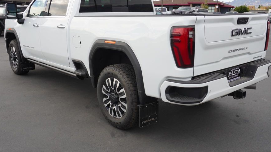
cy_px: 65
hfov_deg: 52.1
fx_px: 277
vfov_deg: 30.7
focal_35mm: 39
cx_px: 135
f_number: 7.1
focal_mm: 21
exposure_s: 1/100
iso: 100
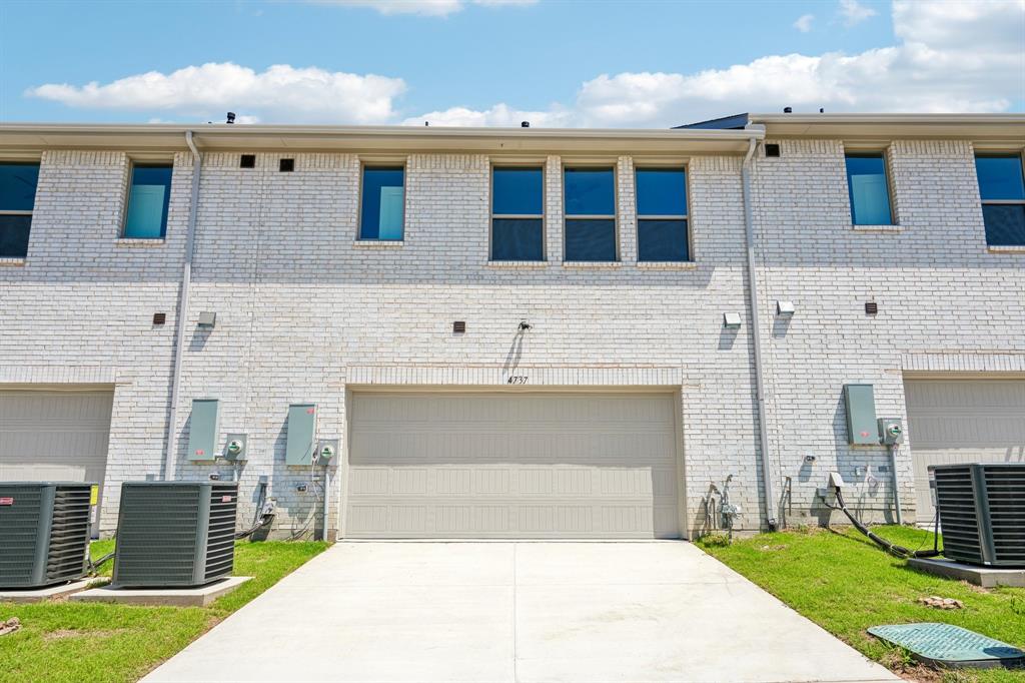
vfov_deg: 55.1
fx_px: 655
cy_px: 342
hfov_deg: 76.1
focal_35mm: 23
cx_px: 512
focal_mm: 23
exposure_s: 1/400
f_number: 8
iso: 100
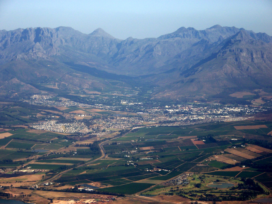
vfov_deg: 11.8
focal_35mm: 126
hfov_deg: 15.6
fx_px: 990
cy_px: 102
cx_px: 136
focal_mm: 21.1
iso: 64
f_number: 3.2
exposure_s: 1/800
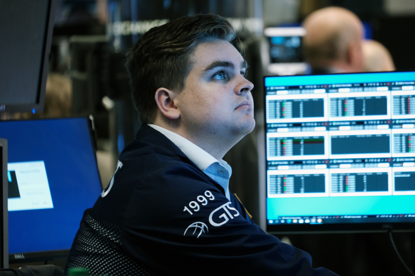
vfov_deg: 4.6
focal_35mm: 300
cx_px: 208
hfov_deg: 6.9
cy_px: 138
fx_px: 3458
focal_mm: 200
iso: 3200
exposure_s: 1/40
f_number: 4.8
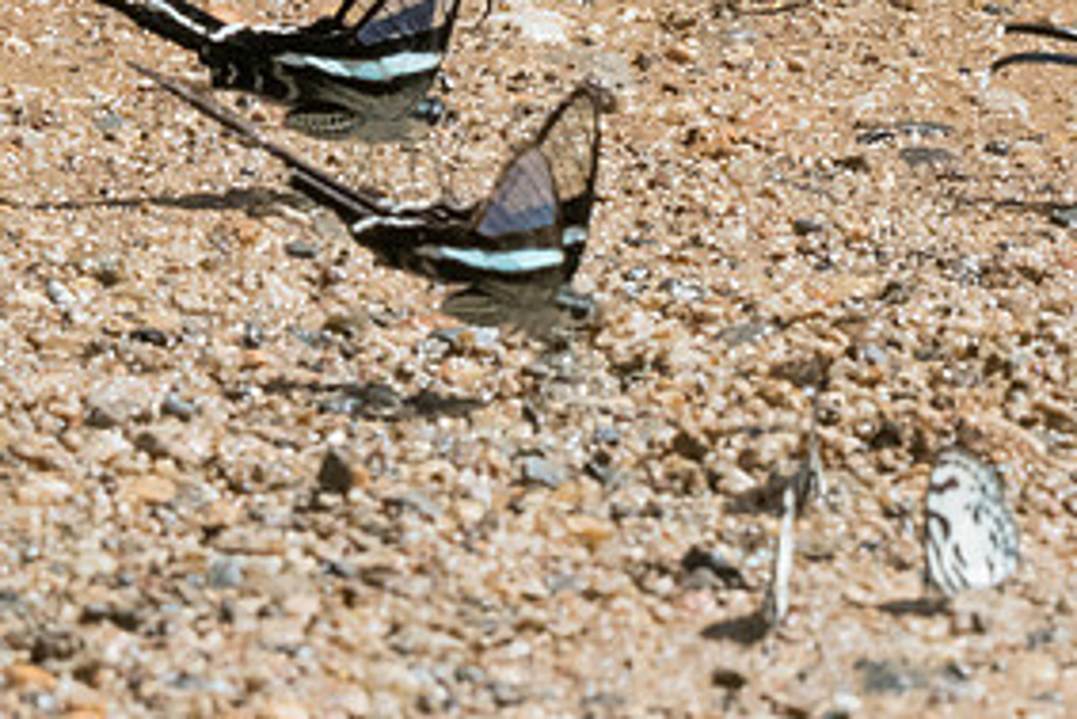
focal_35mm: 845
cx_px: 1293
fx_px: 25291
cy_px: 30
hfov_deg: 2.4
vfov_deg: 1.6
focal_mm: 220
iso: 1600
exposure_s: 1/800
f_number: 18
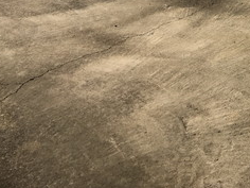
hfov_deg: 22.6
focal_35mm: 81
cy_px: -63
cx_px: 283
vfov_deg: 17.0
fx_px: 585
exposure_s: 1/1304
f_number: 2.2
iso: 25
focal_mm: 4.15
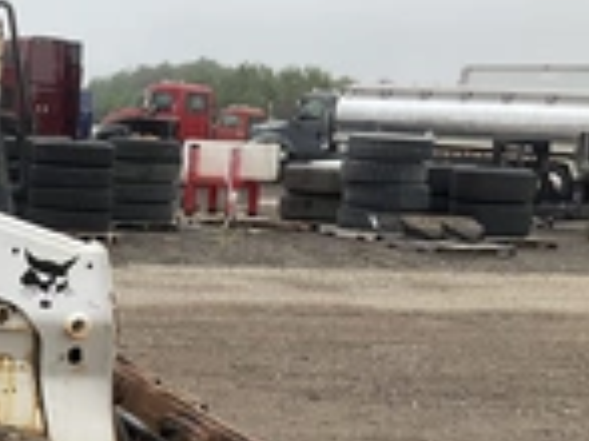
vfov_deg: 18.6
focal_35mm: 79
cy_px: 309
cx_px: -104
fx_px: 1343
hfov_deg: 22.9
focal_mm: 3
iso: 25
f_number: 1.8
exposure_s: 1/422
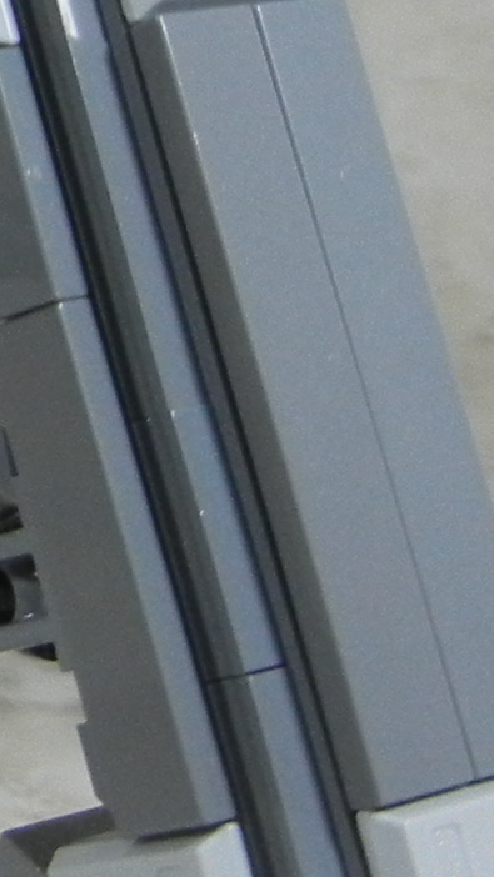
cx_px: -769
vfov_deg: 14.0
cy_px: 99
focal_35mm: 152
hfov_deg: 7.4
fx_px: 3539
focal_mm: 5.4
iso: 400
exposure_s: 1/74
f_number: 3.5
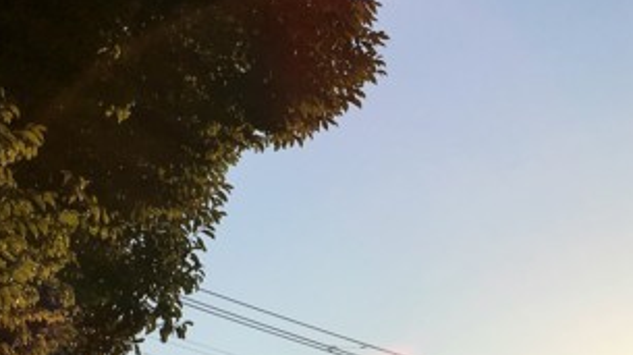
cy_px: 444
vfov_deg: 14.0
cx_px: 513
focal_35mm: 83
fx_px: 1392
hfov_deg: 25.2
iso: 25
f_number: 2.2
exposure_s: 1/2481
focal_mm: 4.15
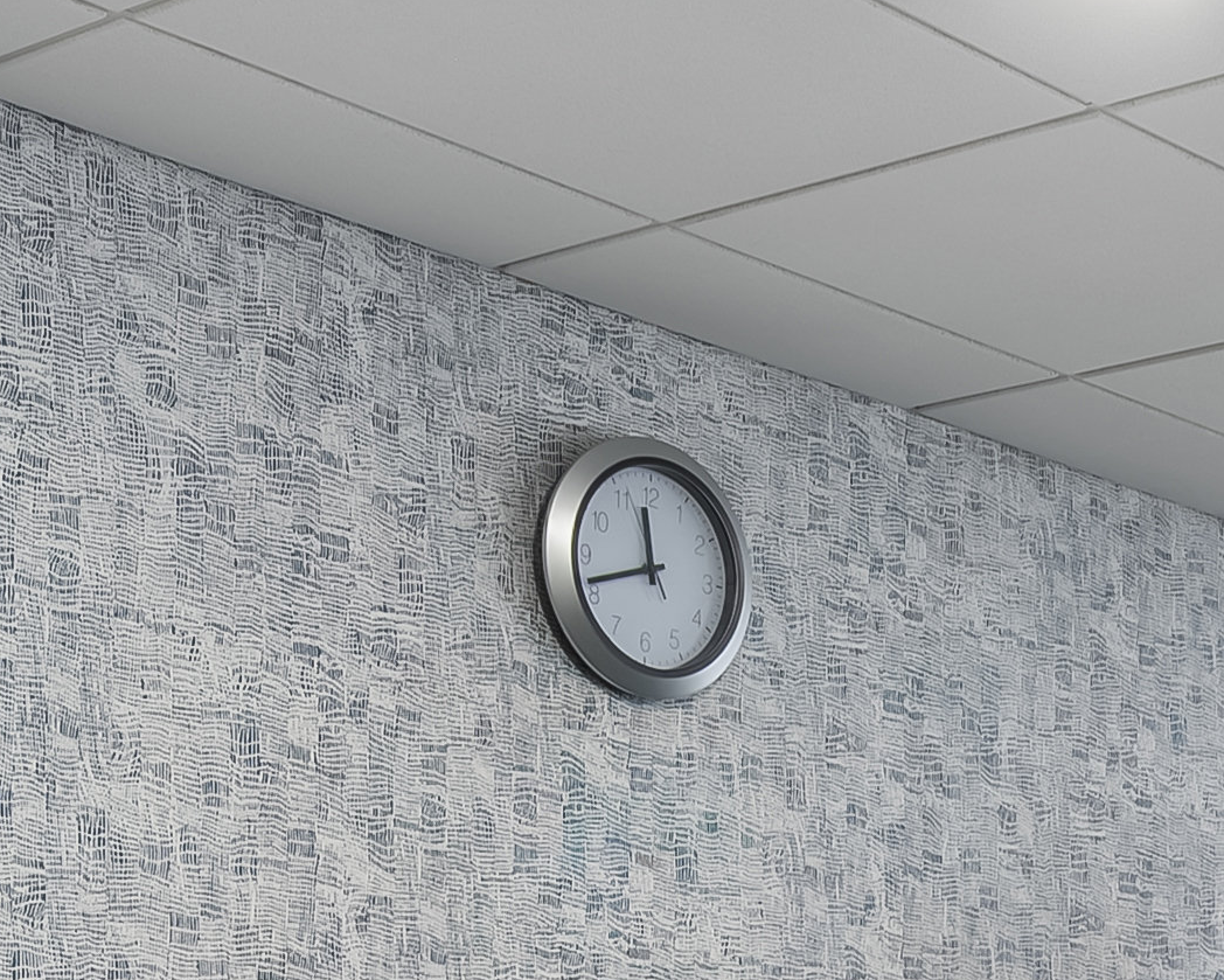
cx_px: 1777
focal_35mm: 92
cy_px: 1590
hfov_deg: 18.6
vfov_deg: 15.1
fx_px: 3334
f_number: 8
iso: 400
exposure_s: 1/4
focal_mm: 17
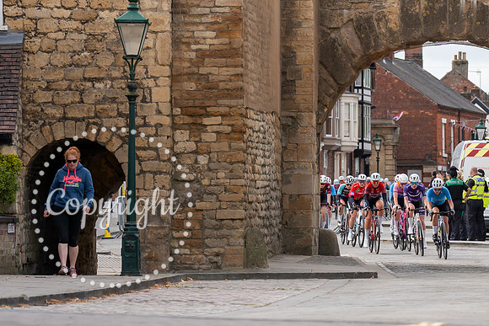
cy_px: 207
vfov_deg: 5.1
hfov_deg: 7.6
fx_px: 3680
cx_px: 472
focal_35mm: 271
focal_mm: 117
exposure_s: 1/1000
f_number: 4
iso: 250
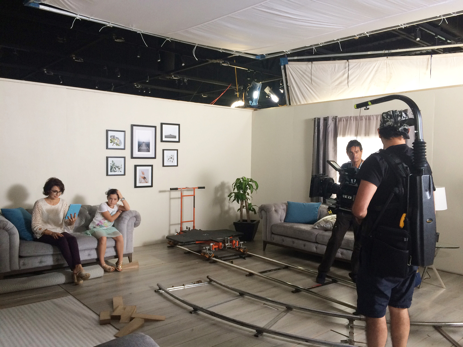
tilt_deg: -4.5
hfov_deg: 61.7
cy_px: 174
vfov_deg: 48.2
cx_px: 232
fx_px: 388
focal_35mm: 29
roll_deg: -0.2
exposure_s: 1/30
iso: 80
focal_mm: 4.15
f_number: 2.2
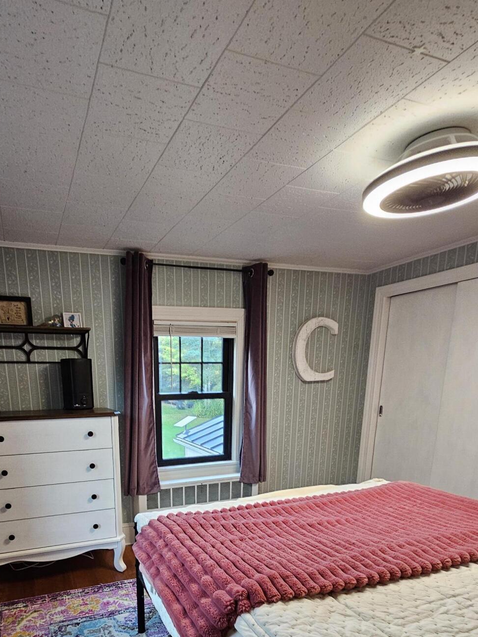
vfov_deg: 75.6
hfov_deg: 64.8
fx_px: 368
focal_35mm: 20
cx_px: 172
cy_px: 480
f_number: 2.2
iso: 320
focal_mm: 2.2
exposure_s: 1/60
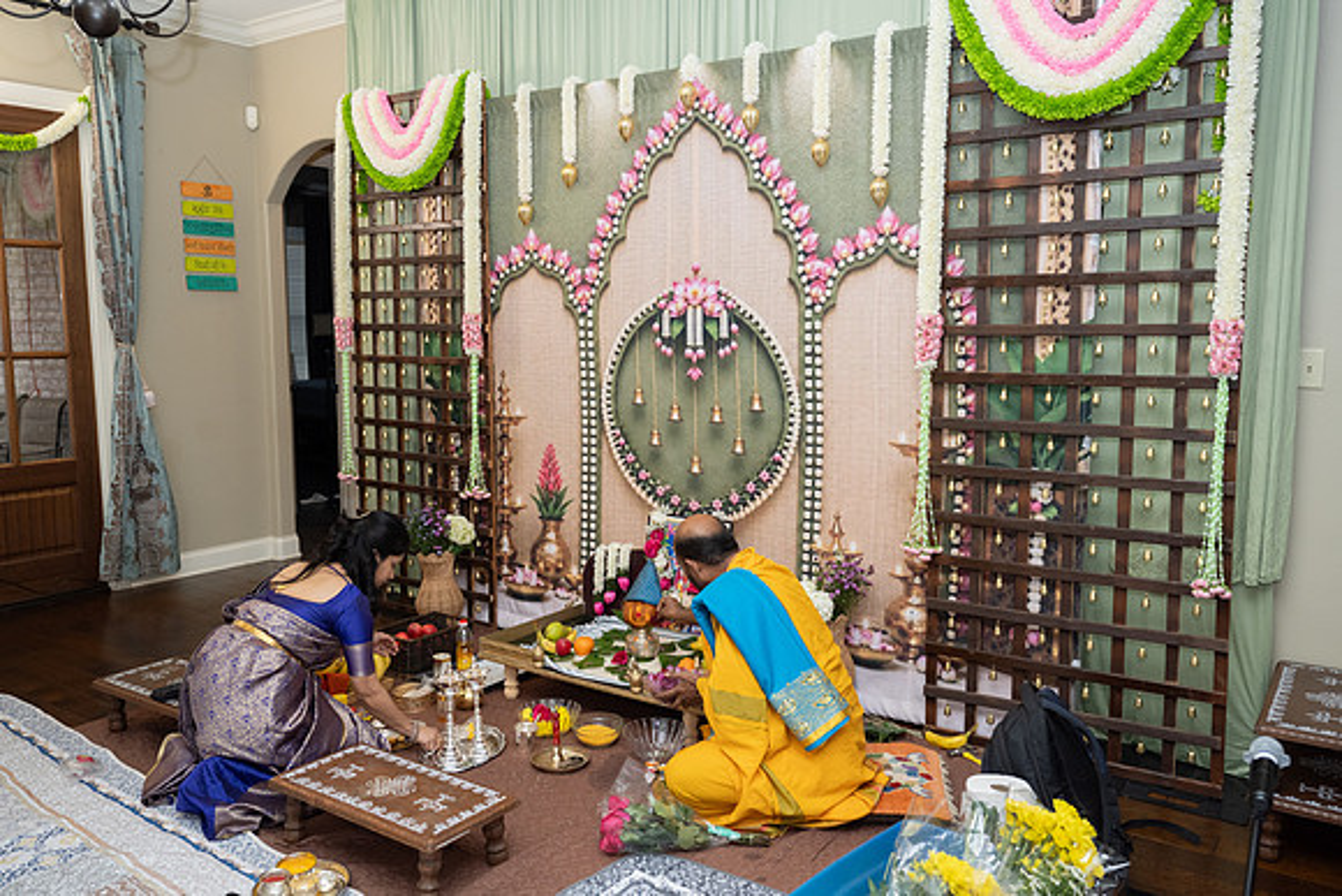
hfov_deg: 64.4
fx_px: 1066
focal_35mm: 29
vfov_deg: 45.6
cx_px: 671
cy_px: 448
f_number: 3.5
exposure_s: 1/160
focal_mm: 27.5
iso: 640
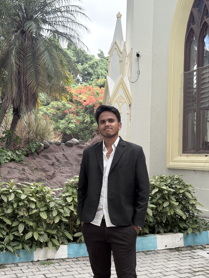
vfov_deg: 36.8
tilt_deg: +2.9
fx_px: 419
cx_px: 104
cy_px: 139
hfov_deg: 28.0
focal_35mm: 52
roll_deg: -1.7
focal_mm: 5.96
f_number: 1.6
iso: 100
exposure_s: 1/194
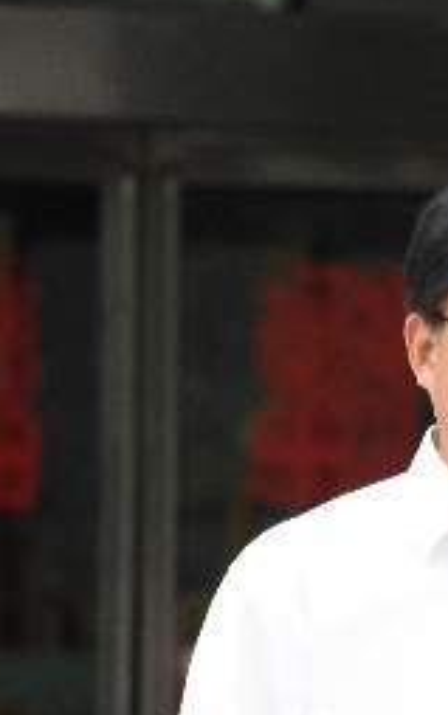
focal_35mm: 463
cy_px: 476
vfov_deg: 4.5
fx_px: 9035
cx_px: 590
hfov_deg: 2.8
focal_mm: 140
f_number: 5.6
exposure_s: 1/1600
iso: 1600
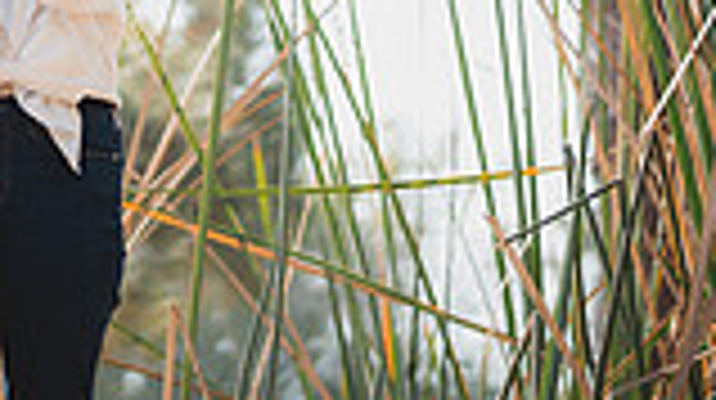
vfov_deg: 6.3
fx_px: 3622
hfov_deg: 11.1
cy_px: -65
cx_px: -95
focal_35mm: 191
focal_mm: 50
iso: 250
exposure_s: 1/5000
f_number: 1.4
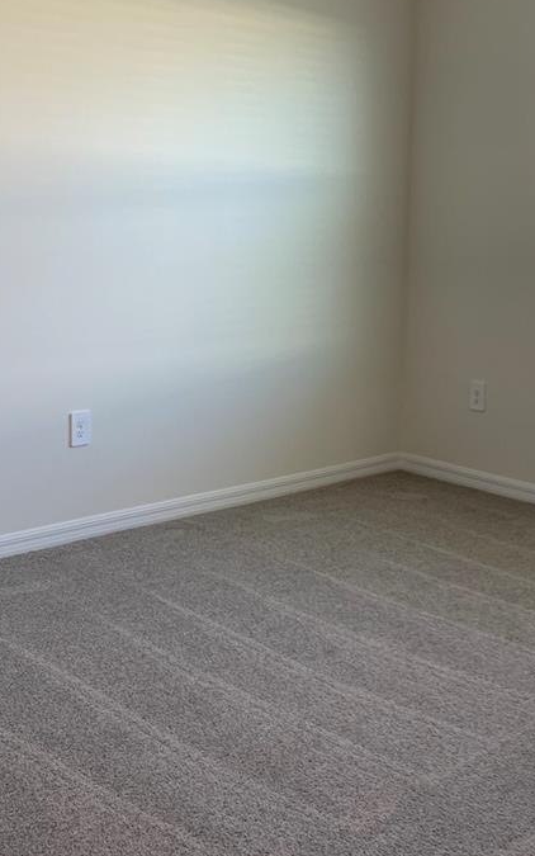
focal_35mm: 49
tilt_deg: -6.7
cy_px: 358
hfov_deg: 26.3
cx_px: 257
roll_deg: -1.5
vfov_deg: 40.9
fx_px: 1143
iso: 64
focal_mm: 4.25
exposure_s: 1/60
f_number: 1.8
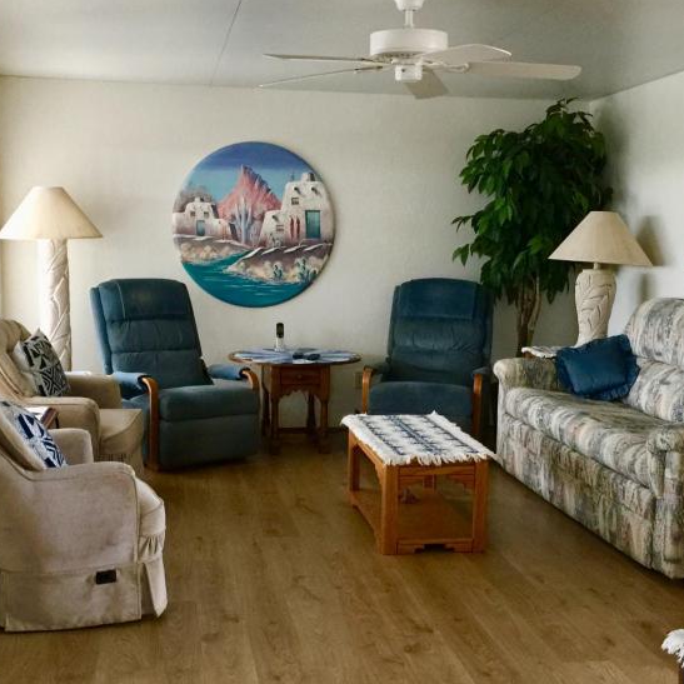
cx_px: 363
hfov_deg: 35.3
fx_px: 1073
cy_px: 374
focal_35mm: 48
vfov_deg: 35.3
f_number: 2.2
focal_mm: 4.15
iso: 100
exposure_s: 1/15
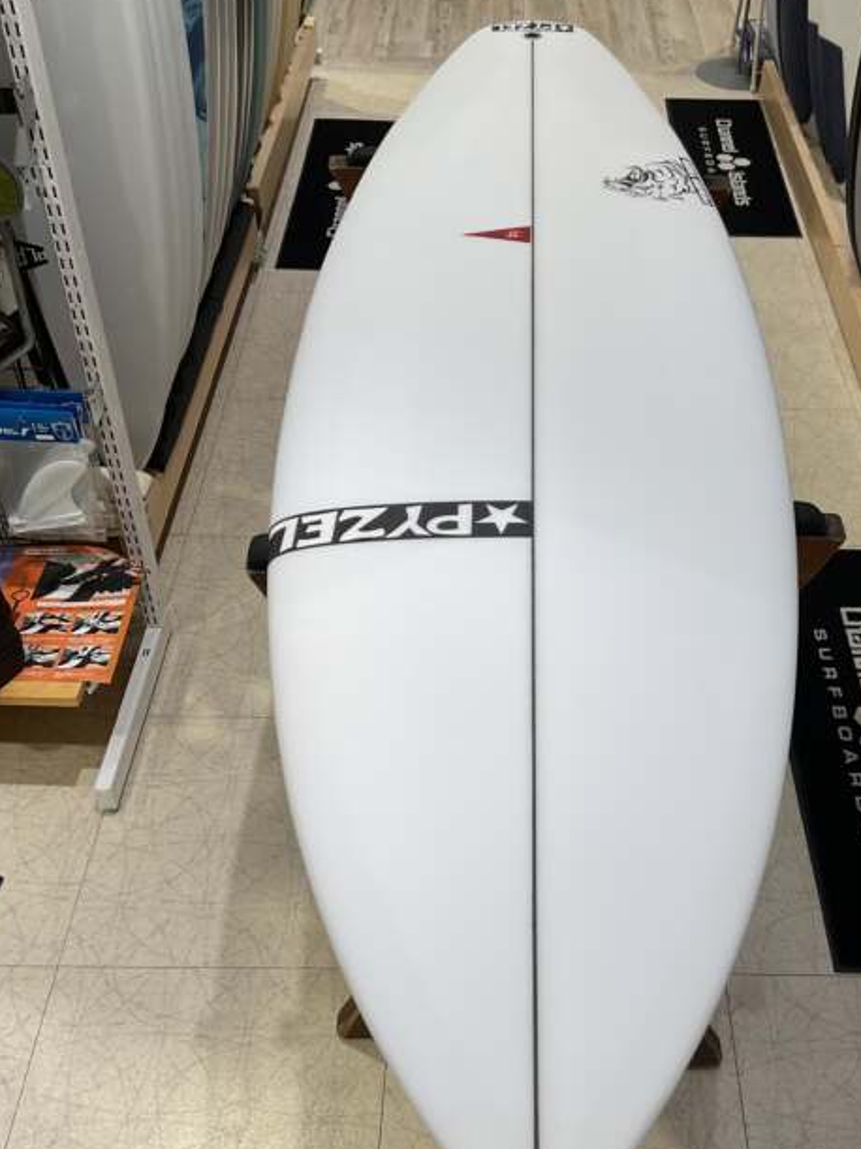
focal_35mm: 38
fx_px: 1261
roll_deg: +0.4
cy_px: 604
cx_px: 517
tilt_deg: -43.3
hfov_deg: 37.6
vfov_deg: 49.0
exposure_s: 1/120
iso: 20
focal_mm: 3
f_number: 1.8
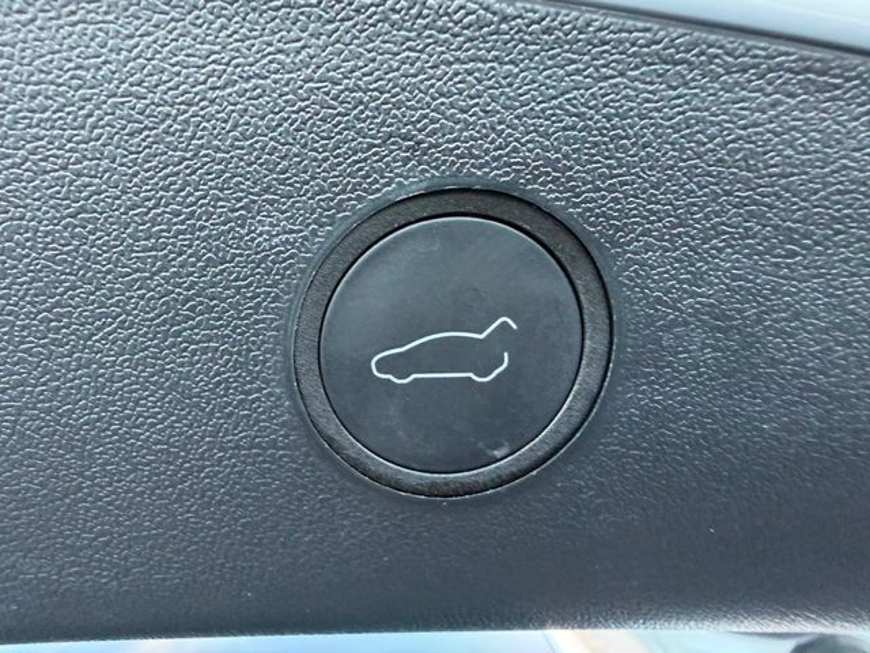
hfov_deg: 71.6
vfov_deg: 56.8
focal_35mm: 24
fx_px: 603
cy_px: 326
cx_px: 435
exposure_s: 1/94
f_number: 2.2
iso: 400
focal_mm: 2.22
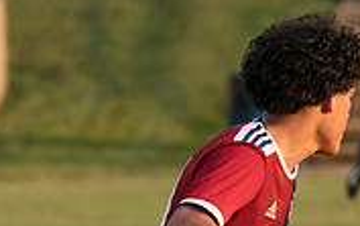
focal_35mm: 861
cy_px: 184
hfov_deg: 2.4
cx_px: 331
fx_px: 8455
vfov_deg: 1.5
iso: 250
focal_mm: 111
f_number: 2.8
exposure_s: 1/1250
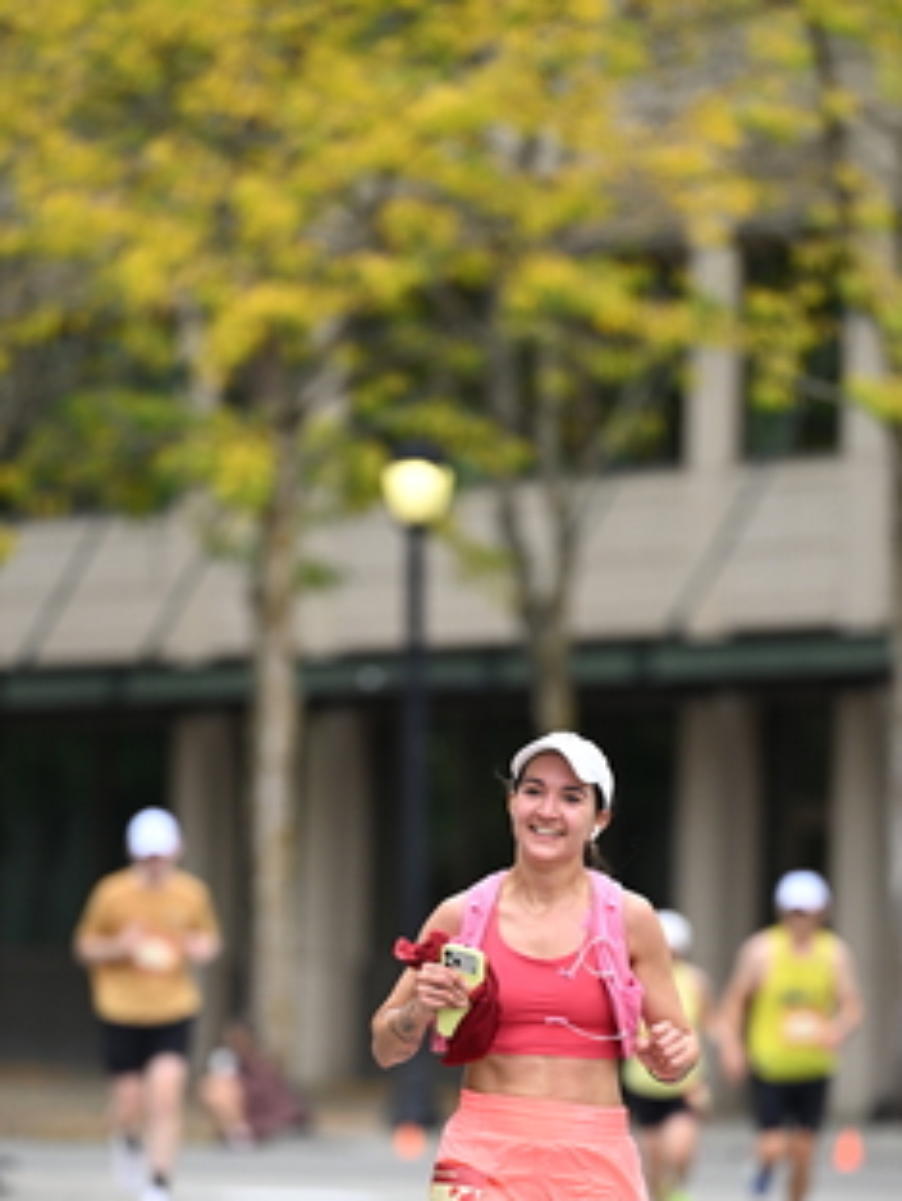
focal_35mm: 338
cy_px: 944
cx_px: 489
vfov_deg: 5.9
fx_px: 11735
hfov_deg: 4.4
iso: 640
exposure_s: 1/2000
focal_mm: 200
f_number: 2.8
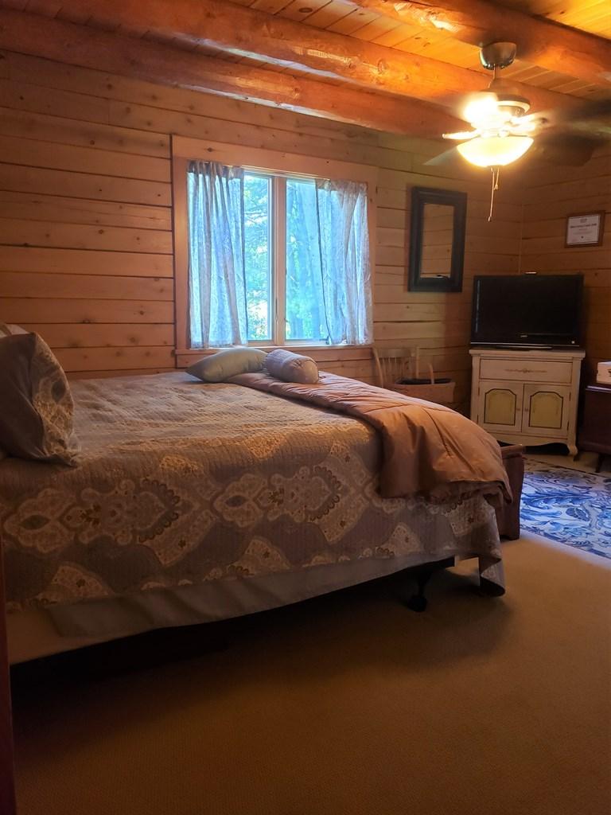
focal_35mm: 26
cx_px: 306
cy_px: 408
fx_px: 612
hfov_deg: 53.1
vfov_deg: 67.3
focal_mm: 4.3
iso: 400
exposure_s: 1/60
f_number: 1.5
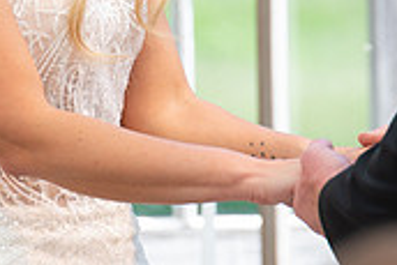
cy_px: -20
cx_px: 47
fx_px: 9999
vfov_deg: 1.5
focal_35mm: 906
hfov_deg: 2.3
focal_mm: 200
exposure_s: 1/250
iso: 160
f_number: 4.5
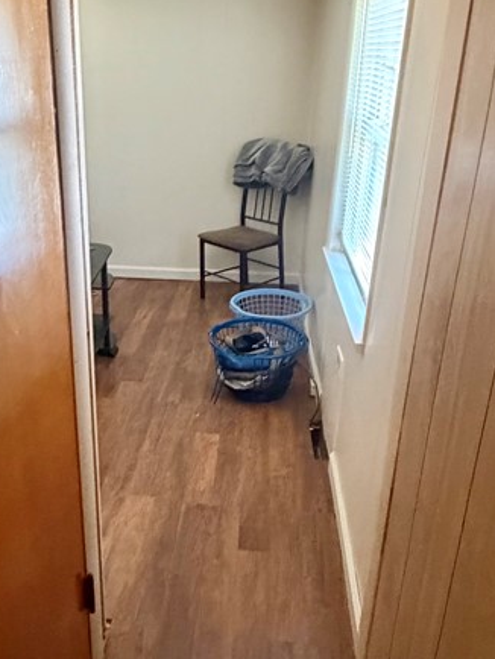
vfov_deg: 55.1
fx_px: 629
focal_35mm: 33
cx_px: 172
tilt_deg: -19.7
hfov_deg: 42.5
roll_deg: +1.8
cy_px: 282
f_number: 2.2
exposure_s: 1/60
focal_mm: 2.22
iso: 800
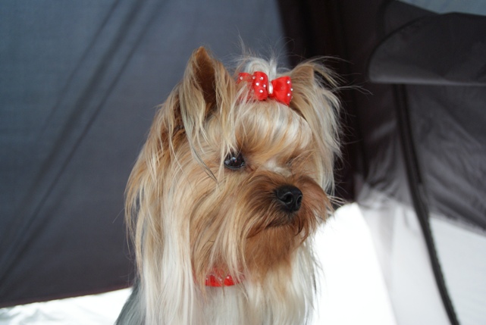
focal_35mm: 45
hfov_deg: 43.6
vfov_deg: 29.9
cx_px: 243
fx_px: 608
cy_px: 162
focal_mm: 30
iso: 320
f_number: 4.5
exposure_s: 1/125
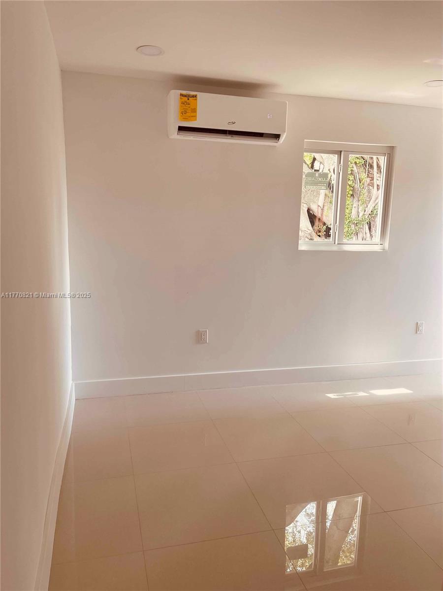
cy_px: 296
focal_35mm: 26
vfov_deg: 67.3
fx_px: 444
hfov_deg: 53.1
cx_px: 222
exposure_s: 1/121
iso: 64
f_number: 1.6
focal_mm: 5.1
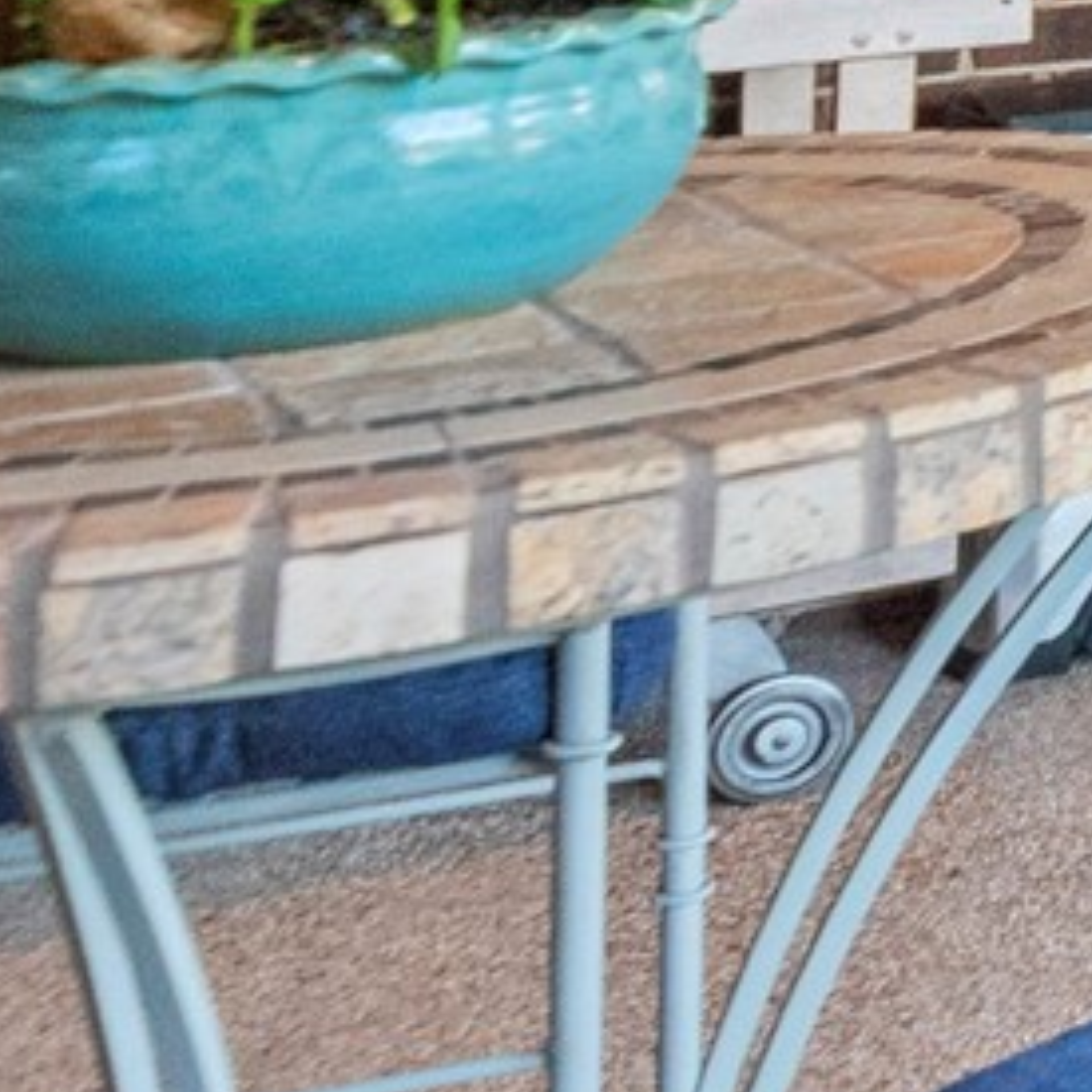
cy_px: -679
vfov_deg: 16.4
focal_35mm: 94
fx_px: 3355
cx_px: 3447
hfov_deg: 10.7
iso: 1800
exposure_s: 1/100
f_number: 8
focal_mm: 14
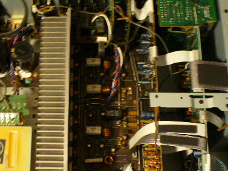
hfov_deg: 29.8
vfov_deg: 22.5
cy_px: 118
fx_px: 428
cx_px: 111
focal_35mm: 65
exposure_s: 1/8
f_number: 2.8
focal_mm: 6.1
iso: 200
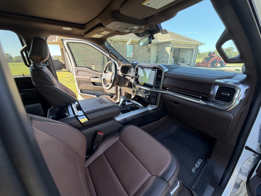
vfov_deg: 85.7
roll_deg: +1.0
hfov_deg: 102.1
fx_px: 106
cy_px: 98
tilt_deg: -21.2
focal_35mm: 14
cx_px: 130
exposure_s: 1/121
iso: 50
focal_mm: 2.22
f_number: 2.2
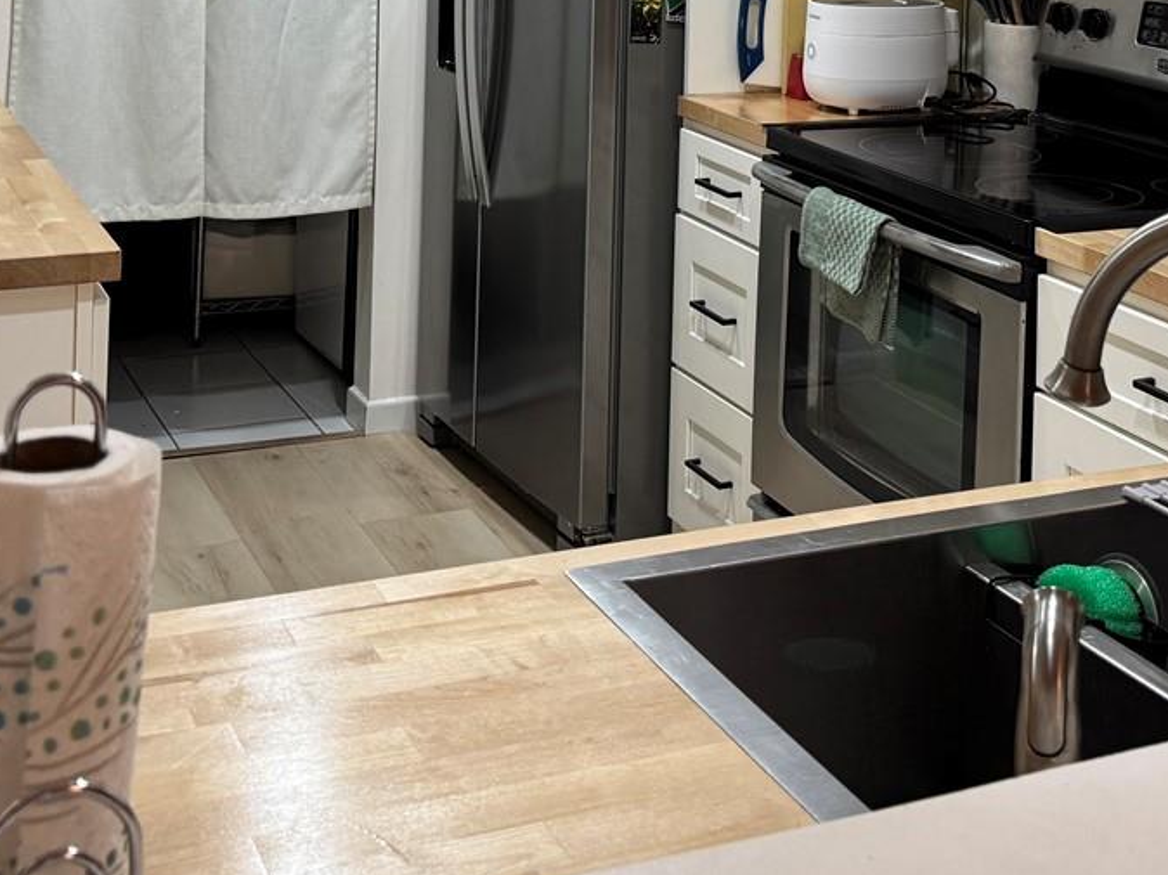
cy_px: -116
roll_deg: -1.8
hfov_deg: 33.7
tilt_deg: -3.5
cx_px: 681
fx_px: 1923
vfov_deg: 23.8
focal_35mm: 57
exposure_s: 1/120
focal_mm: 6.76
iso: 200
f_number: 1.78
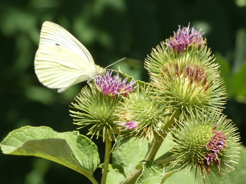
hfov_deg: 5.8
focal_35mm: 339
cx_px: 123
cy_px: 92
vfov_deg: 4.4
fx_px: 2409
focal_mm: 60.8
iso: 80
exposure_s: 1/80
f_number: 5.6
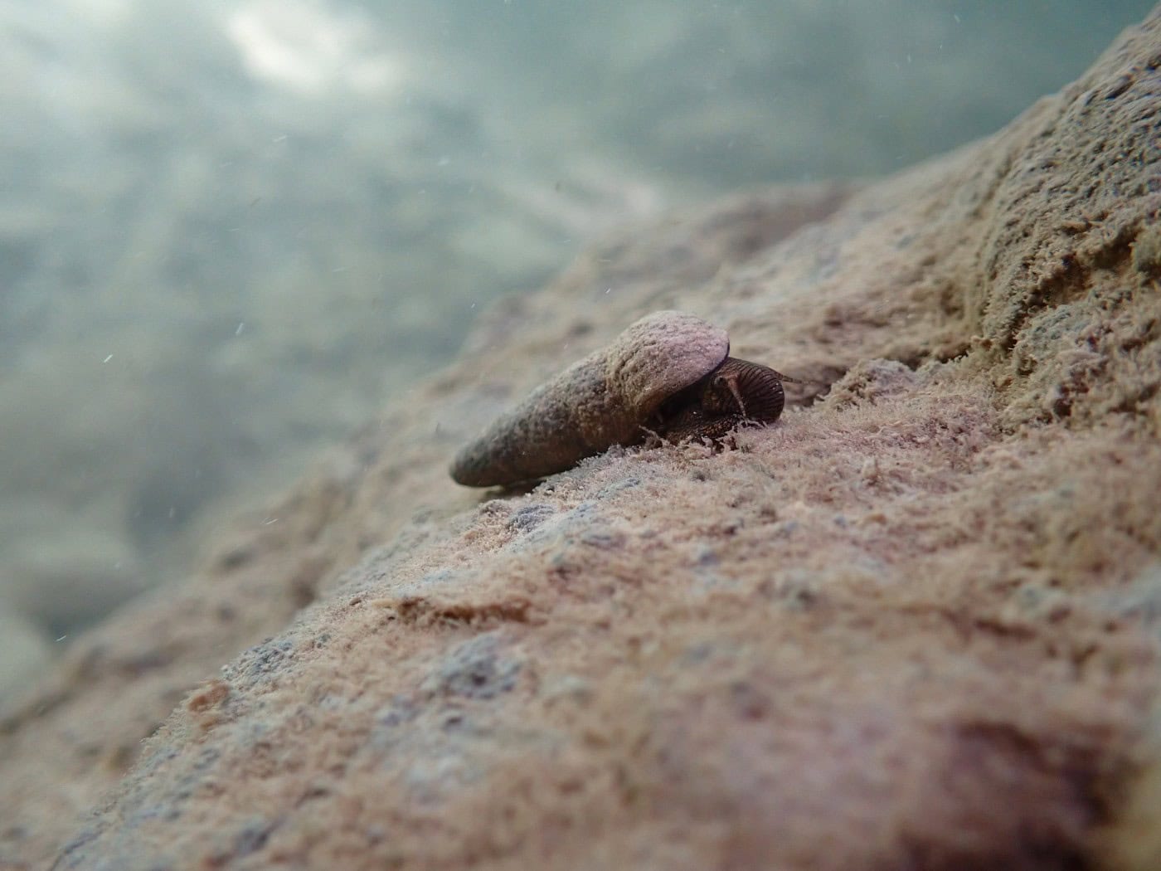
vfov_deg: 46.8
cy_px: 436
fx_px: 1006
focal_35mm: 30
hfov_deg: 60.0
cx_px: 580
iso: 200
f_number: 2.3
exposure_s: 1/125
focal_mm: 5.4
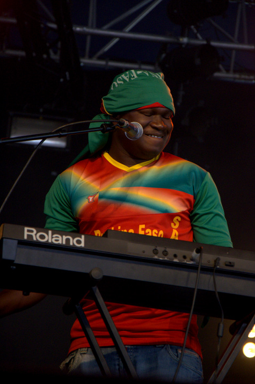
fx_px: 1688
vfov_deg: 13.0
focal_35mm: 159
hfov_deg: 8.6
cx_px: 127
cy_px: 191
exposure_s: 1/160
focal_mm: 105
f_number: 5.6
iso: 2500
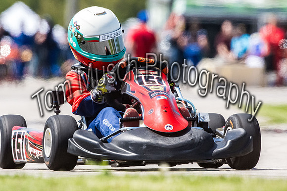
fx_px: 8366
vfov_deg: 1.3
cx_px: 144
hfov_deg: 2.0
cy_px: 96
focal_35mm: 1050
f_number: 11
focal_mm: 700
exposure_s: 1/2000
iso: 2800
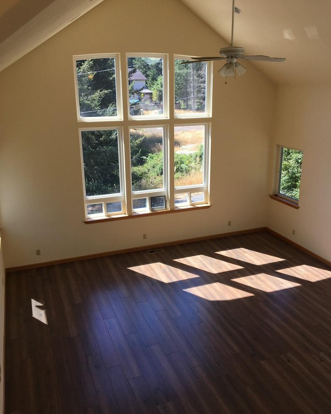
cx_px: 162
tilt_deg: -17.8
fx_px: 380
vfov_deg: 57.2
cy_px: 196
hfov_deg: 47.1
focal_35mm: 31
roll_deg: -0.4
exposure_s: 1/255
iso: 25
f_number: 2.2
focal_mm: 4.15
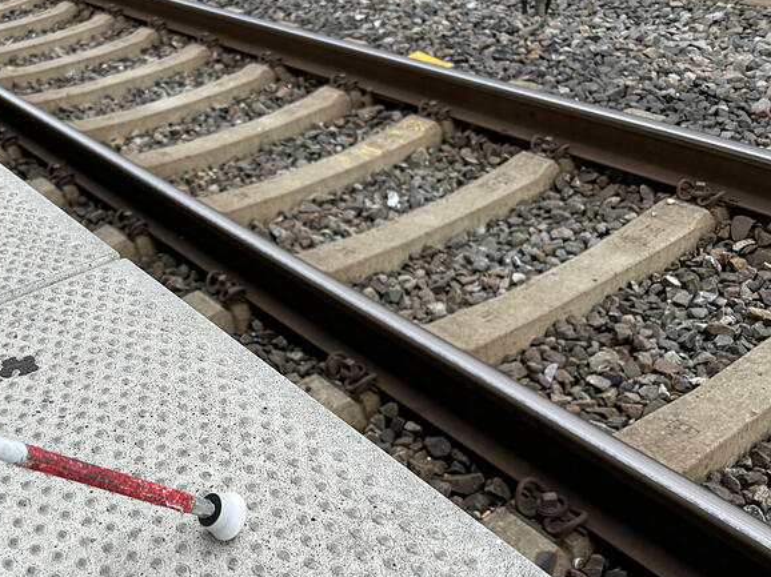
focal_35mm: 36
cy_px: 372
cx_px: 239
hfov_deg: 50.2
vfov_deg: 39.3
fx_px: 801
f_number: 1.6
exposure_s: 1/747
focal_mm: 5.96
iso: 50
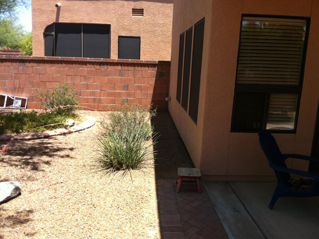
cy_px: 120
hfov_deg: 52.7
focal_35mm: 35
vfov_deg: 40.6
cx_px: 160
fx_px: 322
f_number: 2.8
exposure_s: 1/619
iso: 80
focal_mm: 3.85
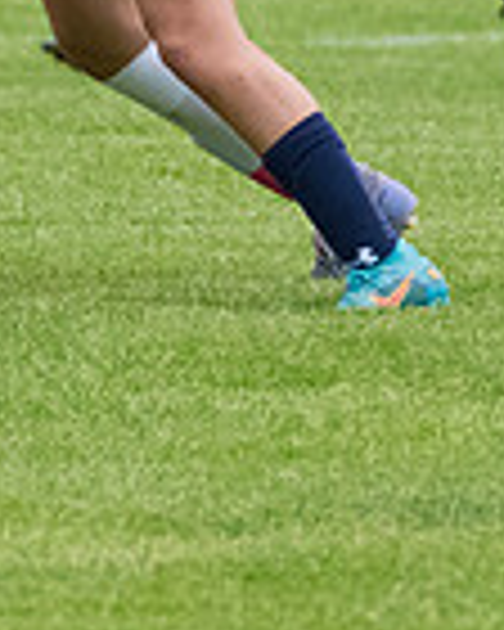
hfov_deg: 1.0
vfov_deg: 1.2
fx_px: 29404
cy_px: -207
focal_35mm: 1577
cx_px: 32
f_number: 5.6
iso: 4000
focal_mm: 270
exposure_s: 1/1600
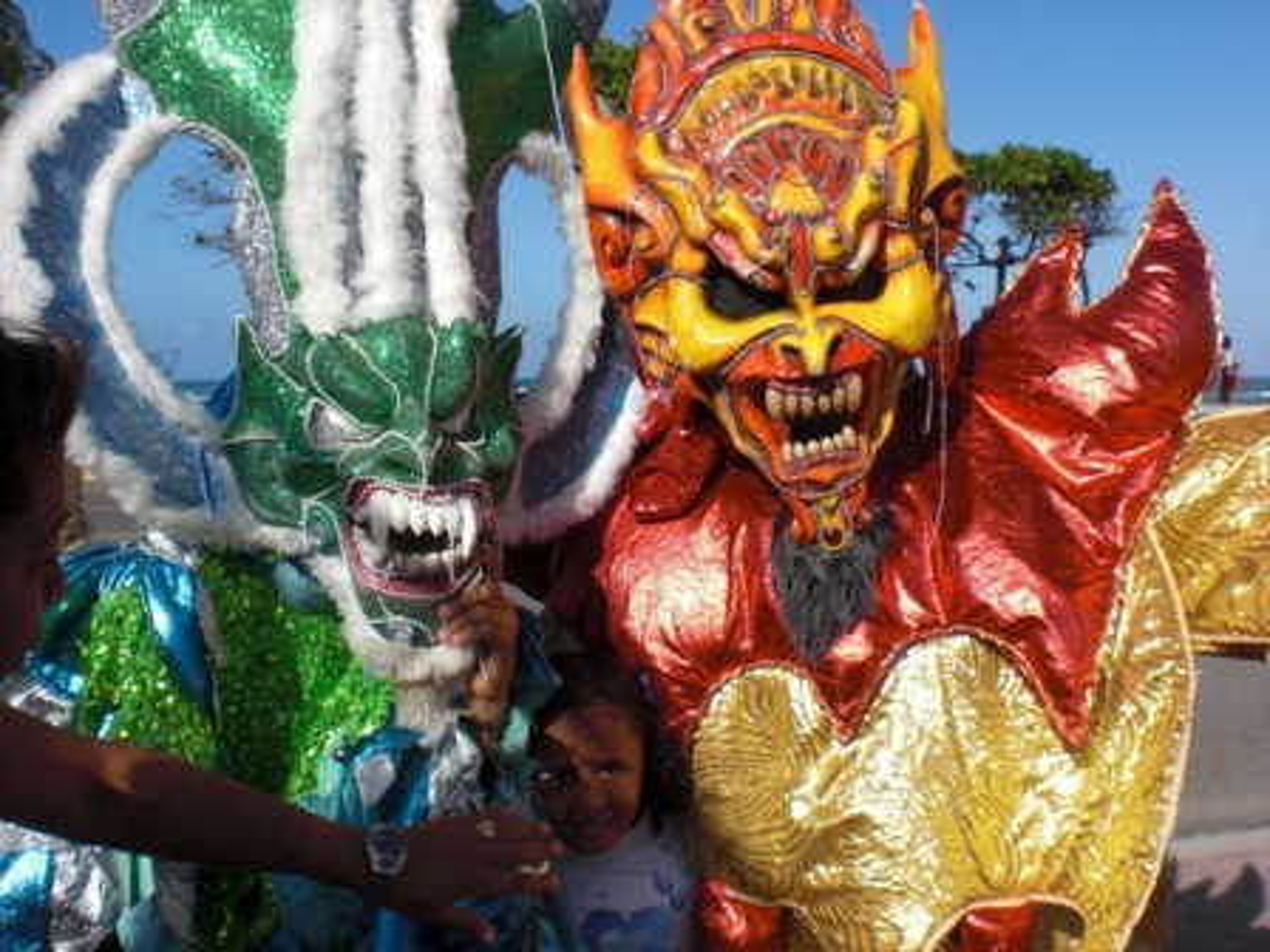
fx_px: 1394
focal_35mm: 38
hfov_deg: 49.0
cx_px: 635
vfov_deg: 37.7
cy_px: 476
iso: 64
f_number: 5.6
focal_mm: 6.3
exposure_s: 1/500
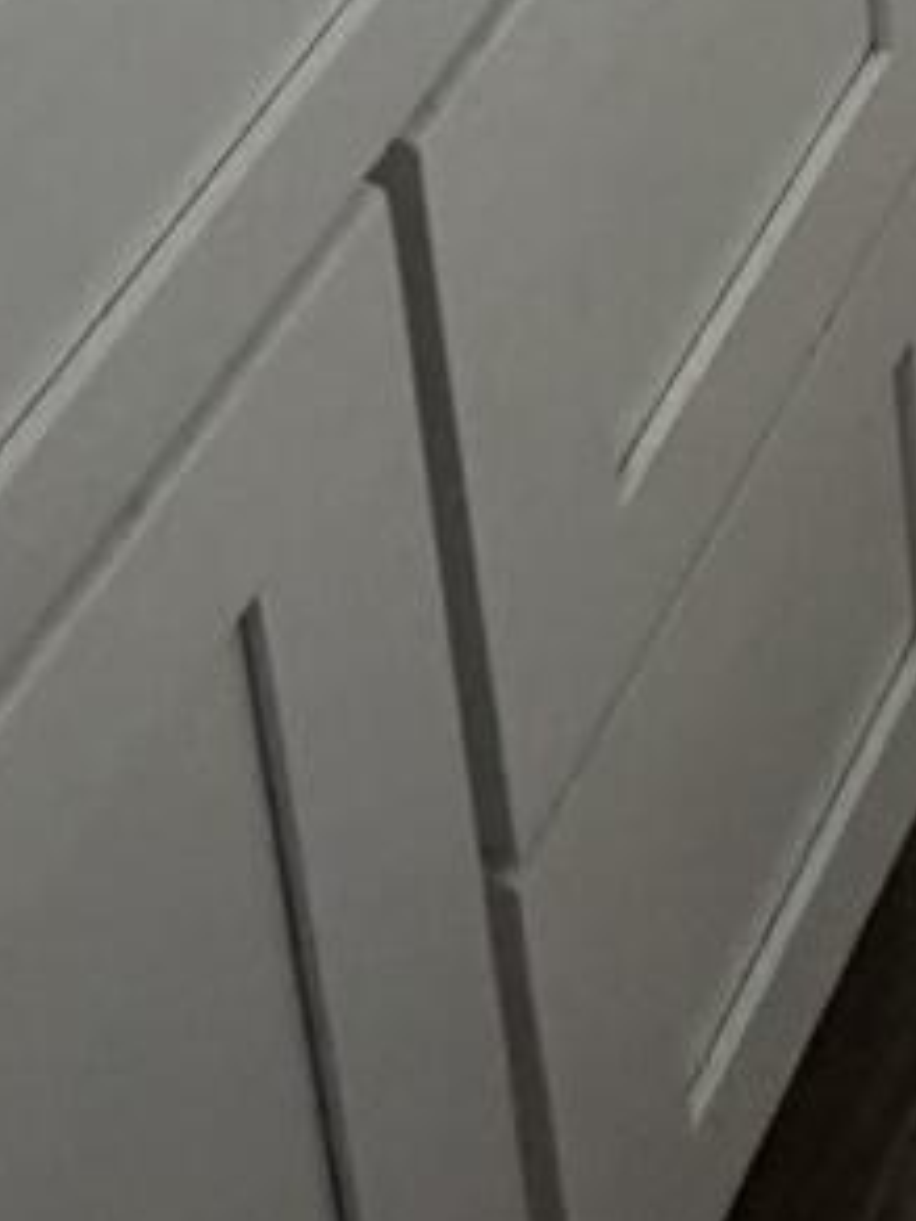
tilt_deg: -18.8
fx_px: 3387
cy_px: -1936
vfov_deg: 13.2
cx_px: 1209
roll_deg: +1.8
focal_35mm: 96
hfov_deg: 14.7
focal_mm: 2.22
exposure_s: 1/101
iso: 320
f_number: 2.2
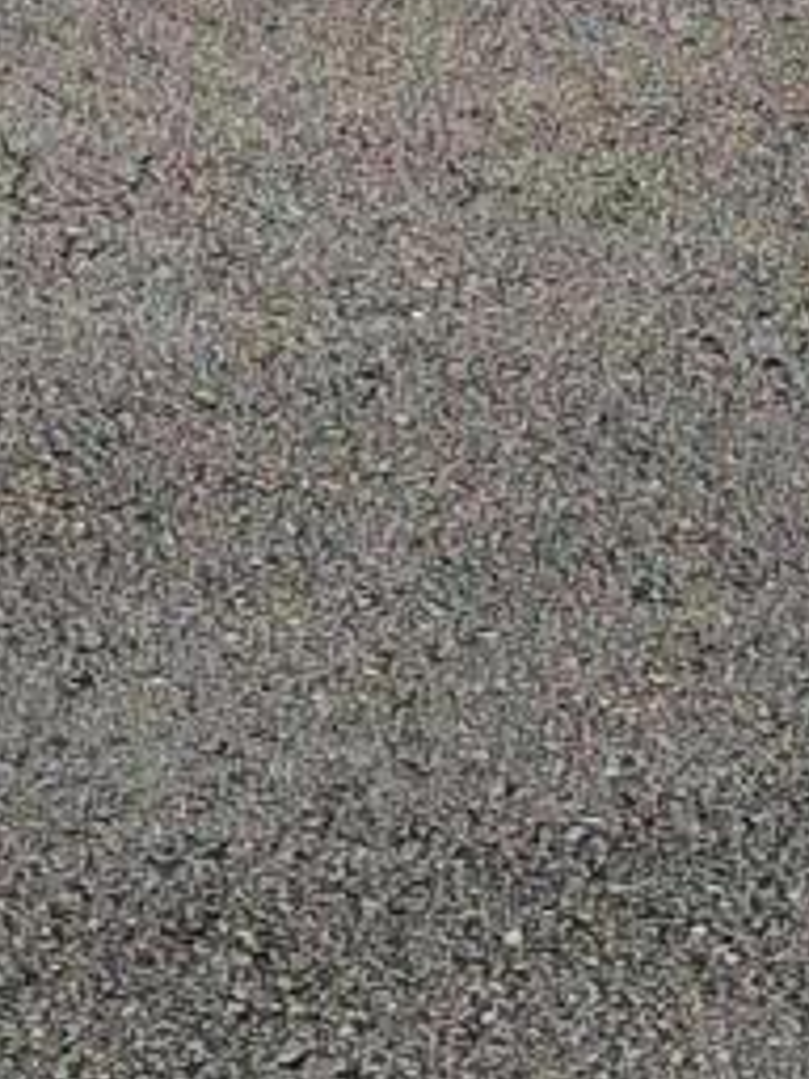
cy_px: -1298
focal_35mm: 203
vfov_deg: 9.0
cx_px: 657
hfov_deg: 7.3
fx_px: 6326
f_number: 1.8
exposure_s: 1/1681
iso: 25
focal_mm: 3.98
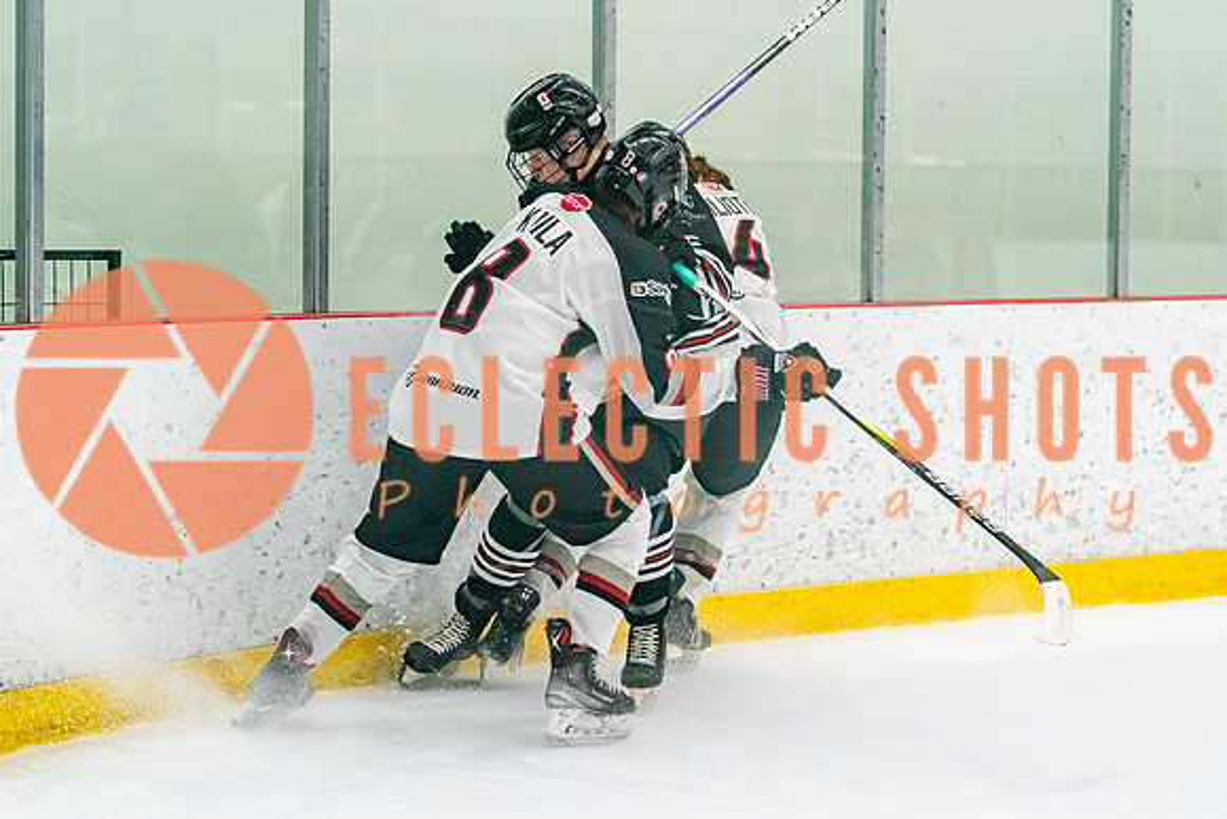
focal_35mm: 115
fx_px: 3904
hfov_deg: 17.9
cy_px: 429
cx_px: 586
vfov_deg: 12.0
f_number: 2.8
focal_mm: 81
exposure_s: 1/1250
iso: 3200
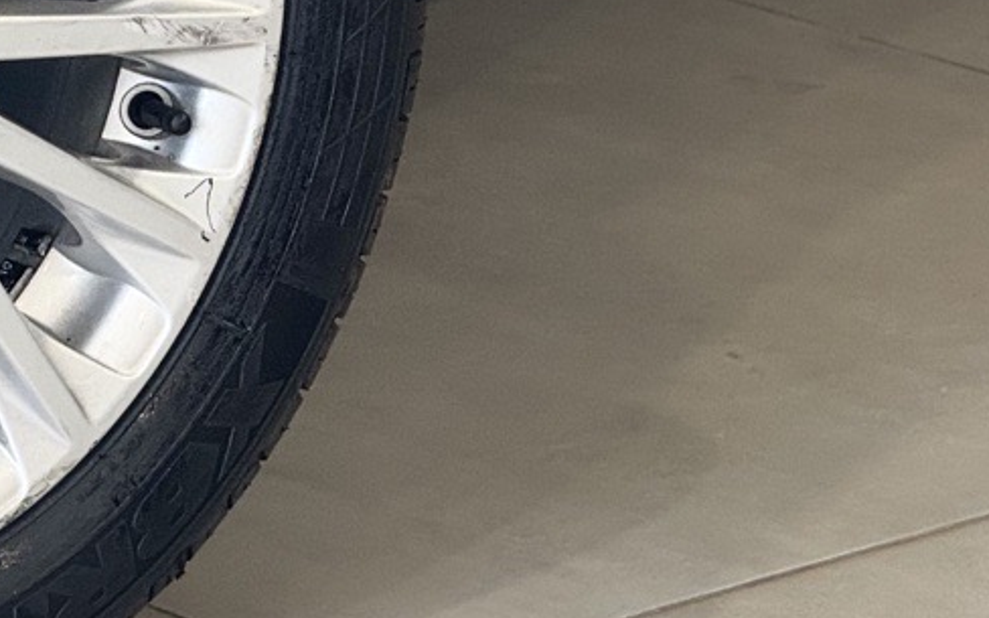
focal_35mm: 375
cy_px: 30
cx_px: -284
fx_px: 10108
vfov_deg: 3.5
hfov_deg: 5.6
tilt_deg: -16.3
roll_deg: -0.4
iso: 64
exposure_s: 1/120
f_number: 2.8
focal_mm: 15.66
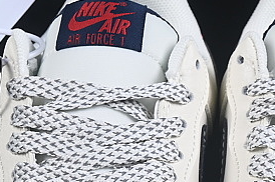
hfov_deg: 7.0
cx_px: 202
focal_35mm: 296
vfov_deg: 4.6
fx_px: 2258
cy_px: 296
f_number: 8
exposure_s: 1/80
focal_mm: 50
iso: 160
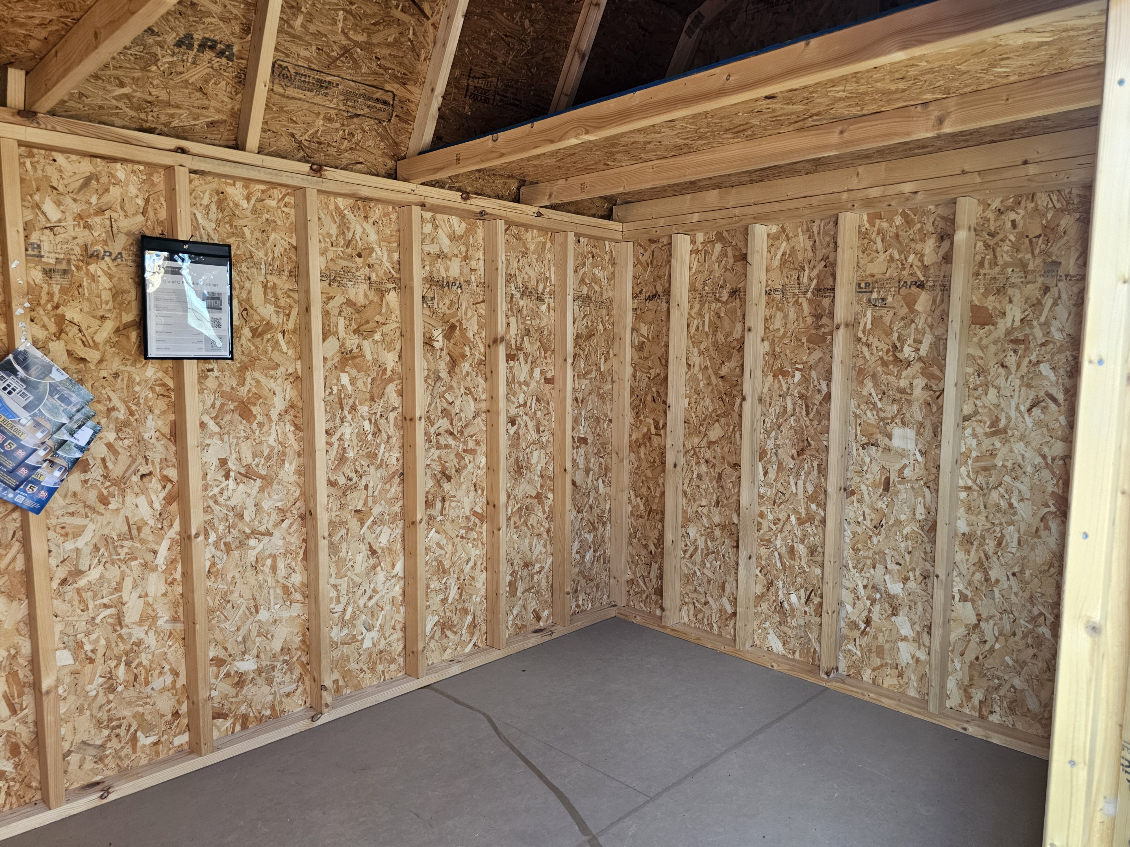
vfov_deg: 58.9
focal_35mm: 23
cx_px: 565
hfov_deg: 73.9
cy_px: 424
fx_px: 751
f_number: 1.7
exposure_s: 1/180
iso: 125
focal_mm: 6.3
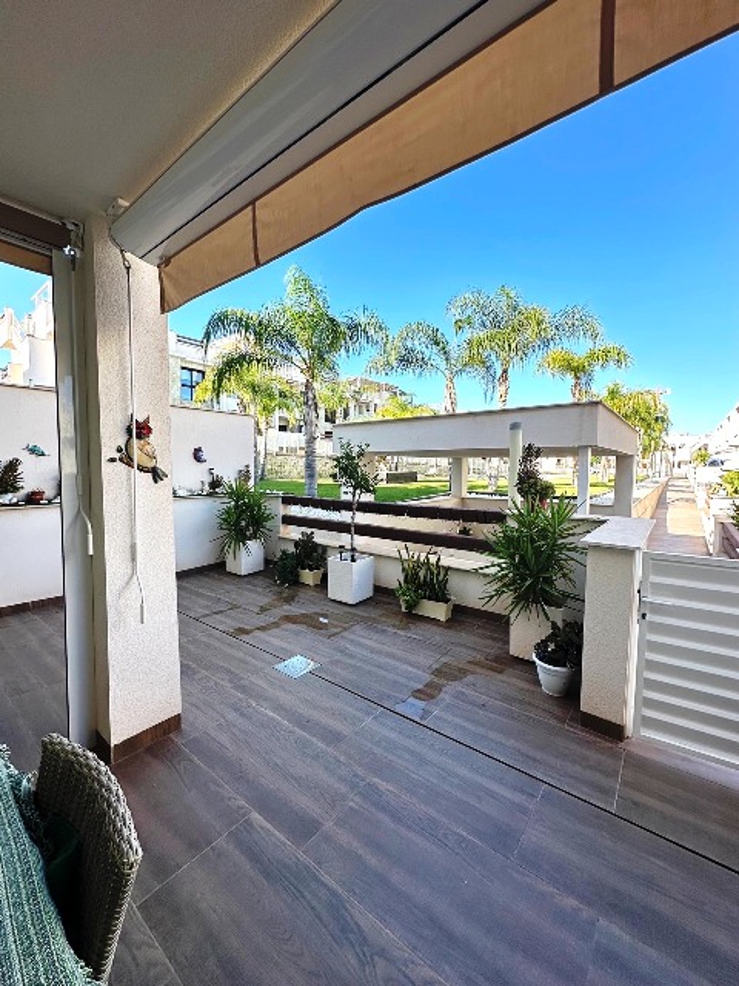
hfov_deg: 85.7
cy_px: 493
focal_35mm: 14
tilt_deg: -3.4
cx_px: 370
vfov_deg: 102.1
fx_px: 399
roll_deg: -0.3
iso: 40
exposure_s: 1/561
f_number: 2.2
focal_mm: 2.22
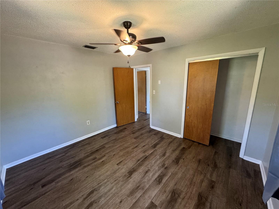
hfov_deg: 102.1
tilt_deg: -12.5
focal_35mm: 14
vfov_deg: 85.7
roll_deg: +1.2
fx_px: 113
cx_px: 140
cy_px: 104
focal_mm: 2.22
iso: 250
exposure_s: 1/60
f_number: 2.2
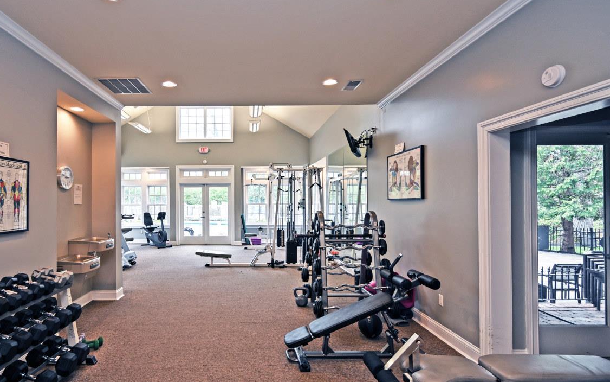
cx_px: 246
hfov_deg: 87.0
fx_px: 316
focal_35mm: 19
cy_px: 199
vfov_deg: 62.2
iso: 200
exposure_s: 1/60
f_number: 4
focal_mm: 14
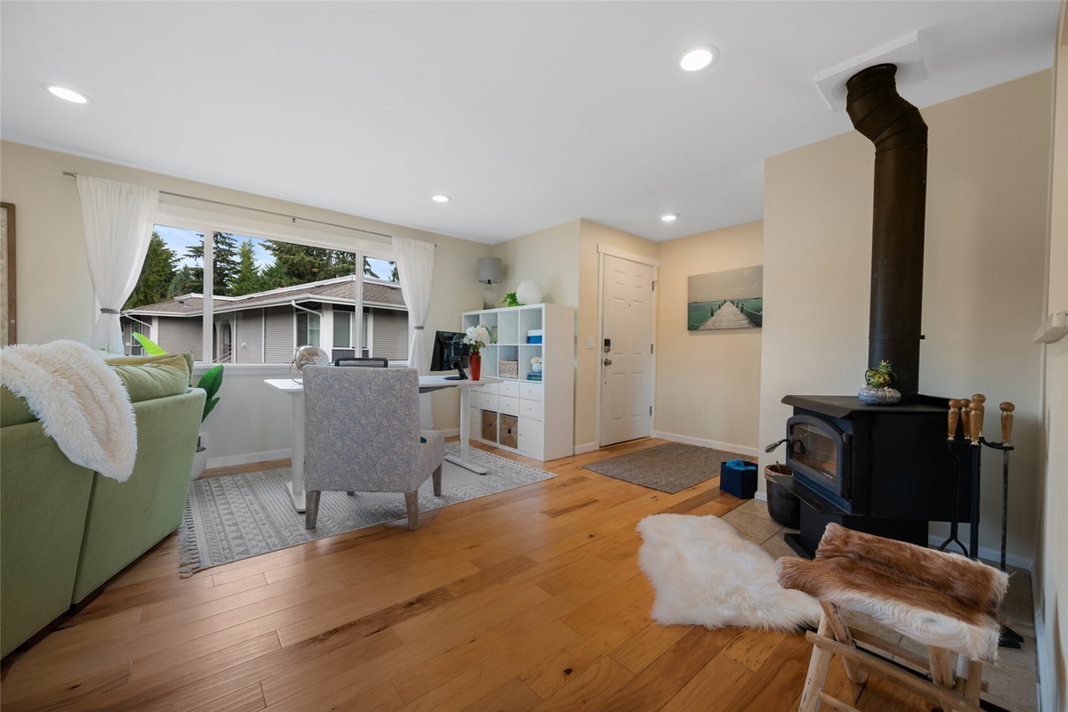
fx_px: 415
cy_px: 356
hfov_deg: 104.3
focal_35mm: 14
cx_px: 534
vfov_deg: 81.2
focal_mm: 14
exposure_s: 1/8
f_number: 8
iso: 64
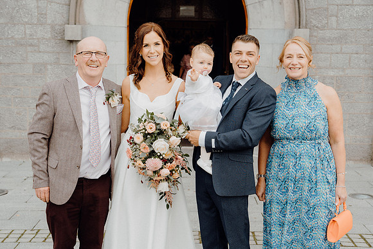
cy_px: 124
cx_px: 186
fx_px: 580
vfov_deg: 24.2
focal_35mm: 56
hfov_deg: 35.6
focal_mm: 56
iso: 125
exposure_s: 1/160
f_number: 5
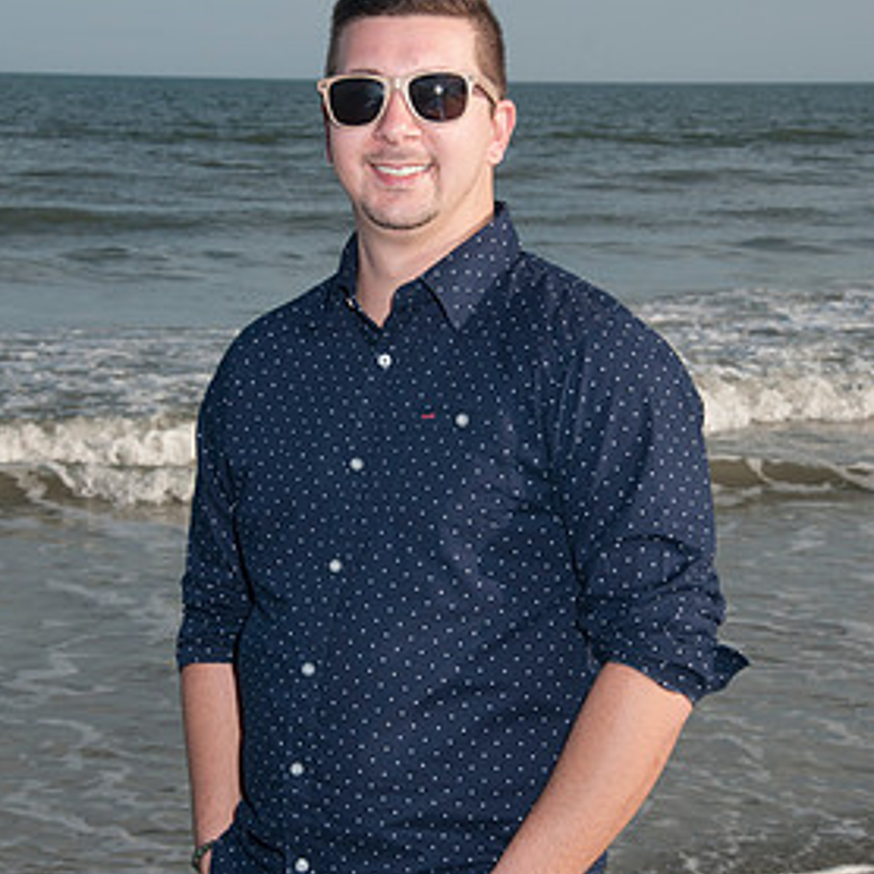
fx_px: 2828
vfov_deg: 17.6
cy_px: 497
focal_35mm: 99
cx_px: 407
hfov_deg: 17.6
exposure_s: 1/250
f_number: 11
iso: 100
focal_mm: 48
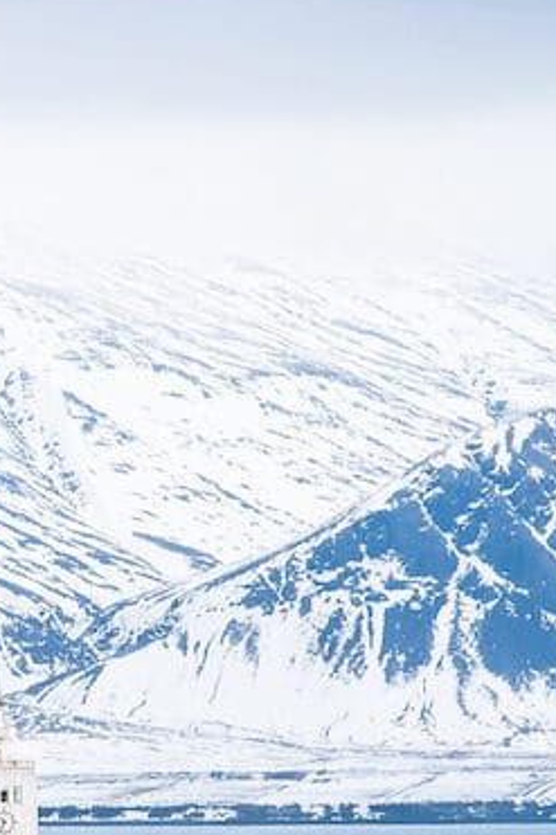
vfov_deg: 3.2
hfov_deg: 2.1
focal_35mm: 647
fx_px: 15002
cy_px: 833
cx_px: 61
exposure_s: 1/250
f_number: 8
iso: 200
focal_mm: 200
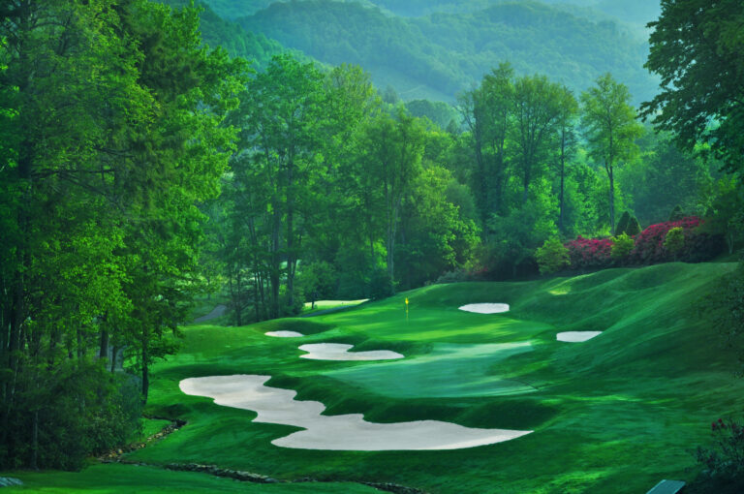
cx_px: 372
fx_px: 1548
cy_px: 247
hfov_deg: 27.0
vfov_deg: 18.1
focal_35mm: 75
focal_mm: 50
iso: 200
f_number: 14
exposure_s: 1/50
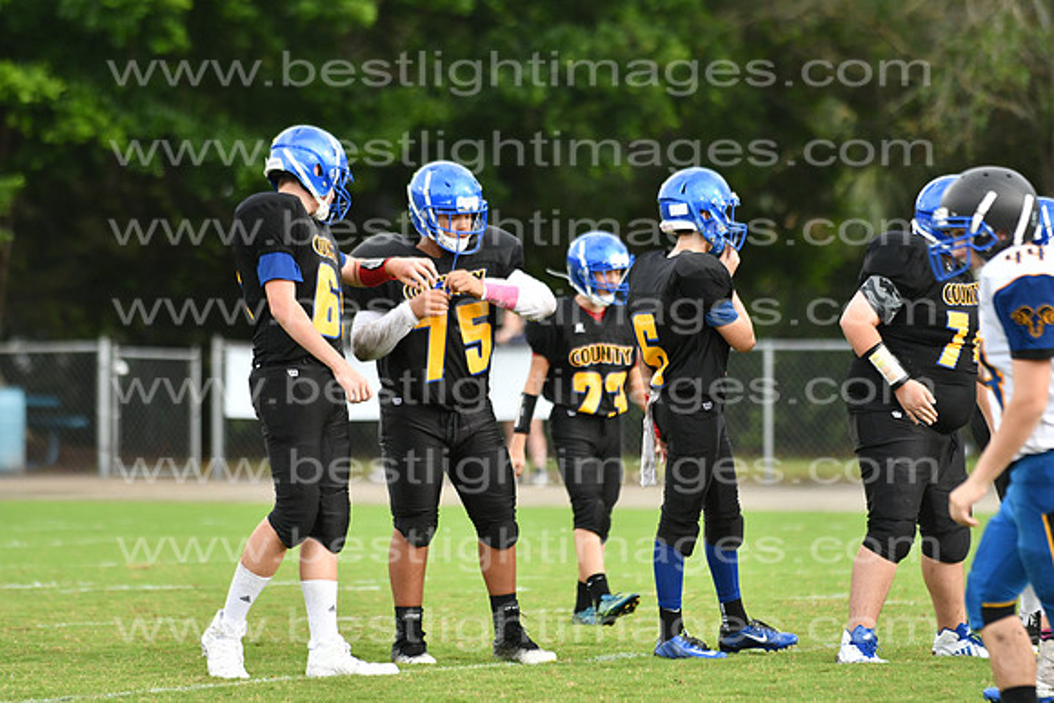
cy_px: 352
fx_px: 6149
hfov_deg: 9.8
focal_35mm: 210
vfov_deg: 6.5
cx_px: 527
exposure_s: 1/1600
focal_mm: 140
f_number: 3.5
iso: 800
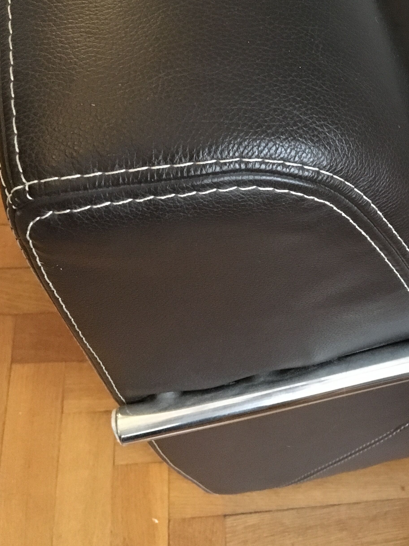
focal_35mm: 48
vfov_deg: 39.0
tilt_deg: -55.8
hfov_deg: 29.7
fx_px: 756
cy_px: 164
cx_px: 317
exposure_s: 1/17
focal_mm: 4.15
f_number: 2.2
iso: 320
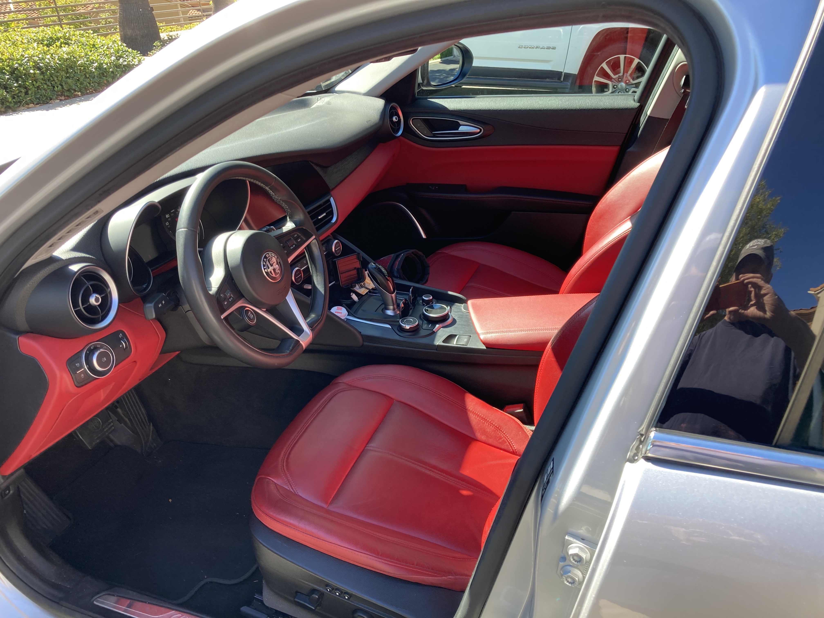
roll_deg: +2.2
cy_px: 309
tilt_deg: -27.4
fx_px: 667
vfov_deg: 49.7
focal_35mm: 28
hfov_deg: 63.4
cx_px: 412
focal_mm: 3.99
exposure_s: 1/133
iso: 20
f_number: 1.8
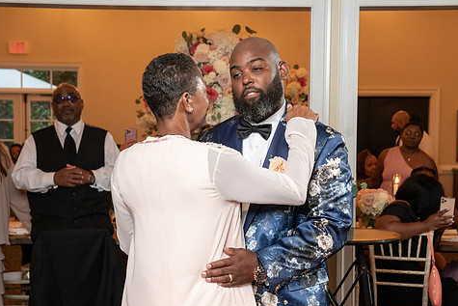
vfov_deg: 20.0
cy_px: 175
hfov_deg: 29.6
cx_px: 228
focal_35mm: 68
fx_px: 865
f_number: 5.6
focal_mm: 53
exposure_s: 1/200
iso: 4000
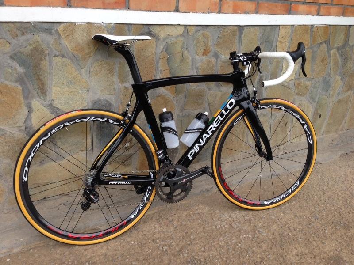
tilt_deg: -20.4
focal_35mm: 33
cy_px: 132
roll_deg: -1.2
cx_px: 177
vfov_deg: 42.9
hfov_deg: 55.4
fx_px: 337
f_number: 2.4
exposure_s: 1/242
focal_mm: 4.12
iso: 50
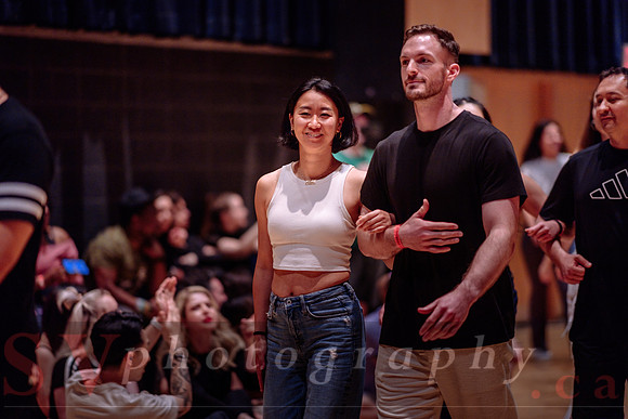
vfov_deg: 13.0
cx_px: 314
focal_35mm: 105
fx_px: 1832
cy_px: 210
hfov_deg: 19.5
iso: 2000
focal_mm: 105
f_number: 1.4
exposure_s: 1/250
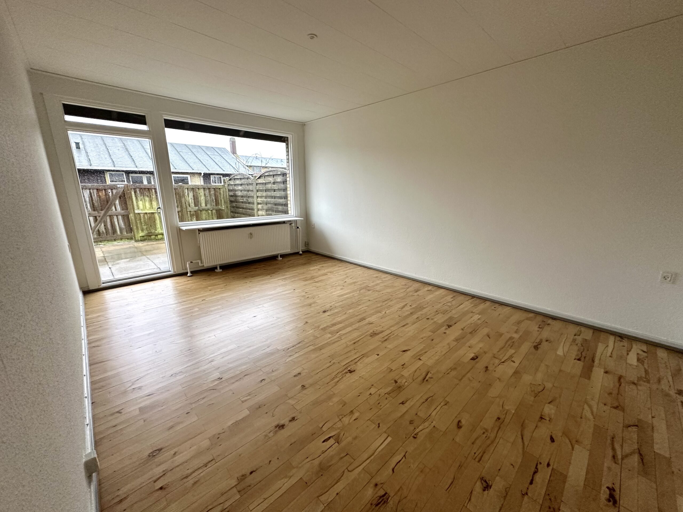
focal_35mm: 14
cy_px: 256
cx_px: 342
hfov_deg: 102.1
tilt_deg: -14.0
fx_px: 276
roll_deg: +0.0
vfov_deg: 85.7
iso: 250
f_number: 2.2
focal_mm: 2.22
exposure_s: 1/100
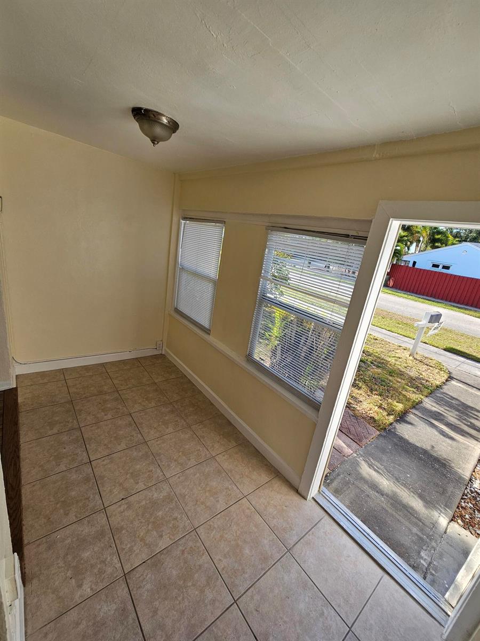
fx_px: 240
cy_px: 320
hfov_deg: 89.9
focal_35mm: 13
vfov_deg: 106.2
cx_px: 240
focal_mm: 2.2
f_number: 2.2
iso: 50
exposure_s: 1/324
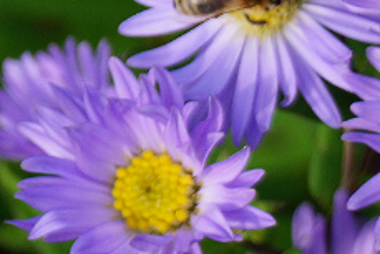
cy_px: 98
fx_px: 4569
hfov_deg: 4.7
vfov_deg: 3.2
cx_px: 856
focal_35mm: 433
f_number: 7.1
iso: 100
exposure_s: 1/125
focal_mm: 55
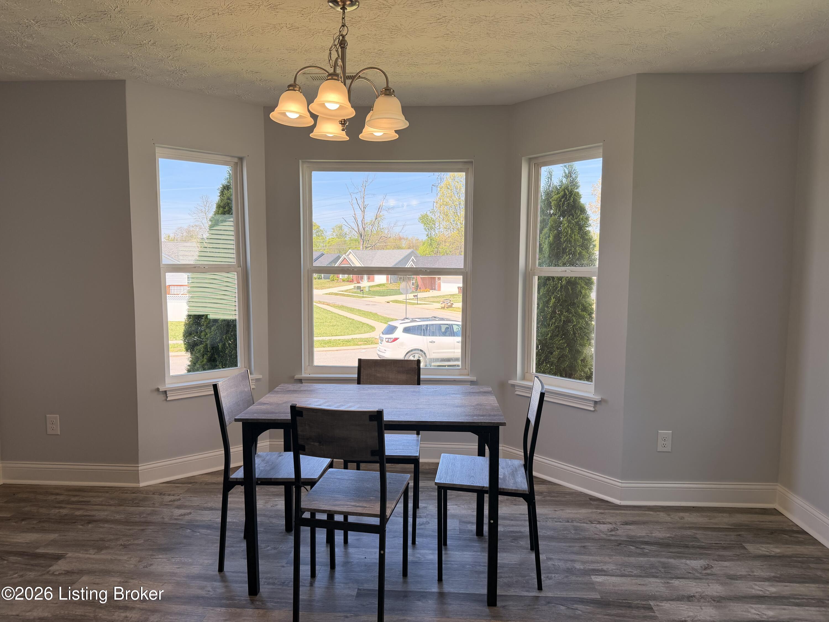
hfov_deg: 71.6
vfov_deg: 56.8
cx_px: 414
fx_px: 575
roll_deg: +0.0
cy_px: 311
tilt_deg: -4.3
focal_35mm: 24
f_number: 1.78
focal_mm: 6.76
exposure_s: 1/532
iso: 100
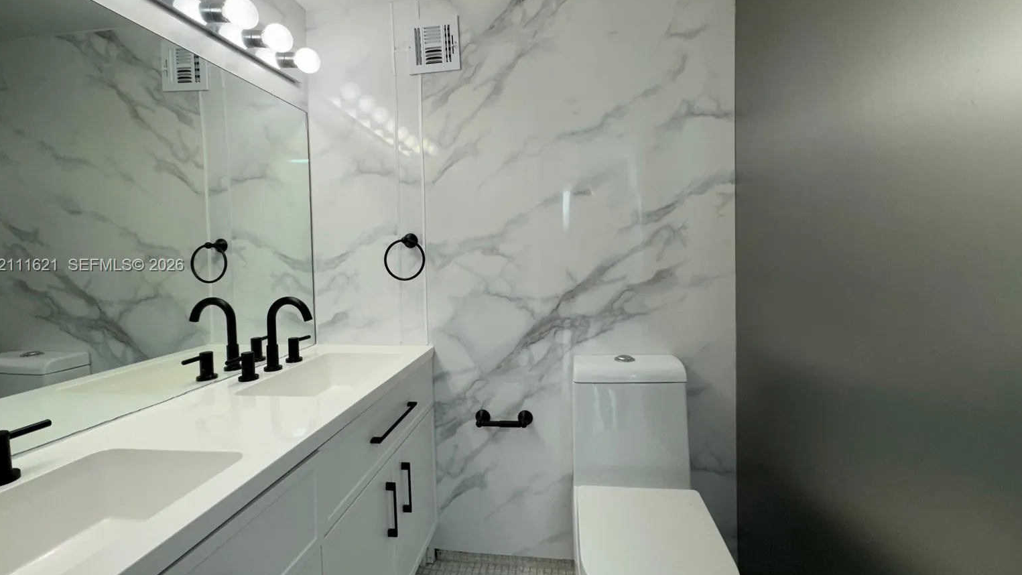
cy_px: 266
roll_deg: +0.6
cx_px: 511
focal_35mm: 16
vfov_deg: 67.0
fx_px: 434
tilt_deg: -2.9
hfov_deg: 99.4
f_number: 2.2
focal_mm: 2.22
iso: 50
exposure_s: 1/120
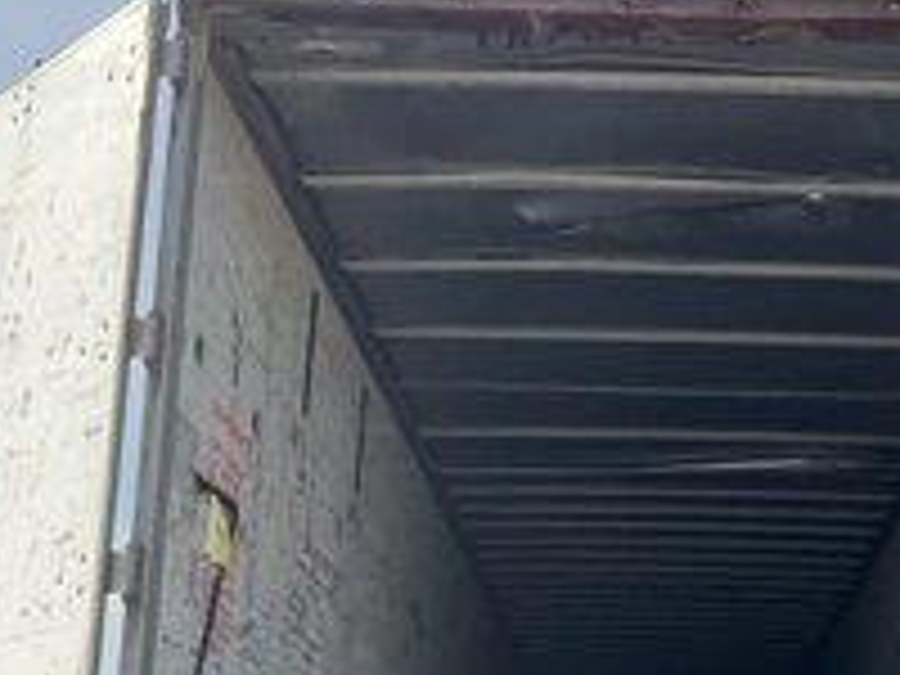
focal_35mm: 58
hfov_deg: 32.5
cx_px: 693
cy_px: 612
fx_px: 1508
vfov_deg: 24.5
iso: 25
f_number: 1.8
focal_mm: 3
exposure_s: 1/613
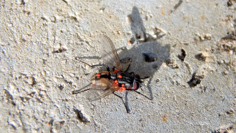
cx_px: 118
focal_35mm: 227
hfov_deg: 9.5
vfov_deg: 5.4
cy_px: 66
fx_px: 1421
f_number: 5.4
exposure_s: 1/100
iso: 125
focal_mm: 37.1
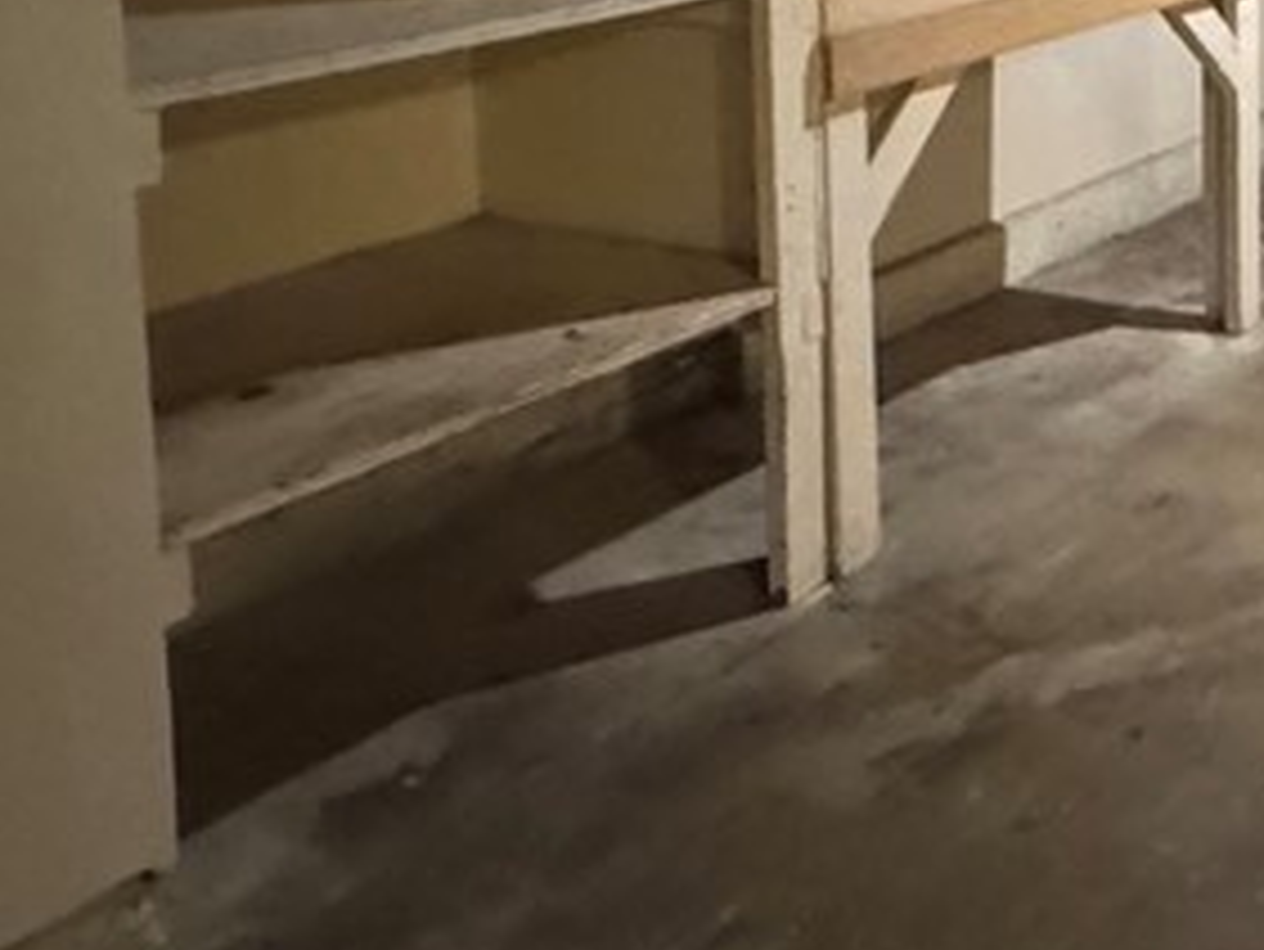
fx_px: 1863
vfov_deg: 26.0
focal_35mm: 51
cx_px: 1723
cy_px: -140
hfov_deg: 28.9
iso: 1600
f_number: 2.2
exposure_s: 1/40
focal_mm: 2.22
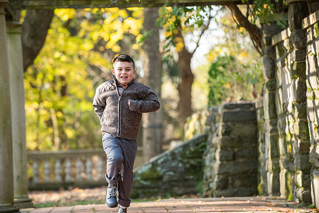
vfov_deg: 7.5
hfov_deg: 11.3
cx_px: 165
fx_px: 1615
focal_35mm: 182
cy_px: 104
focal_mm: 175
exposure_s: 1/640
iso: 800
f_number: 3.5
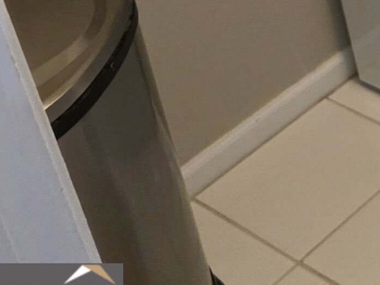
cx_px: 770
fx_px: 1109
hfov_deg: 15.4
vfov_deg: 12.7
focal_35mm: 101
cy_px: -300
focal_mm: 6.3
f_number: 1.7
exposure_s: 1/120
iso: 400
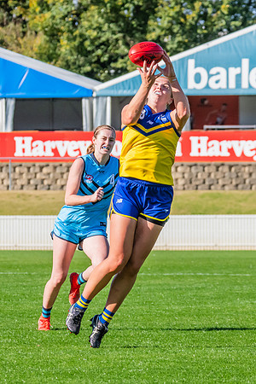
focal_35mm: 421
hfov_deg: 3.3
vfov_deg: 4.9
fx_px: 4489
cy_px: 173
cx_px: 171
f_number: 11
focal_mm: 210
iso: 800
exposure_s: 1/1250
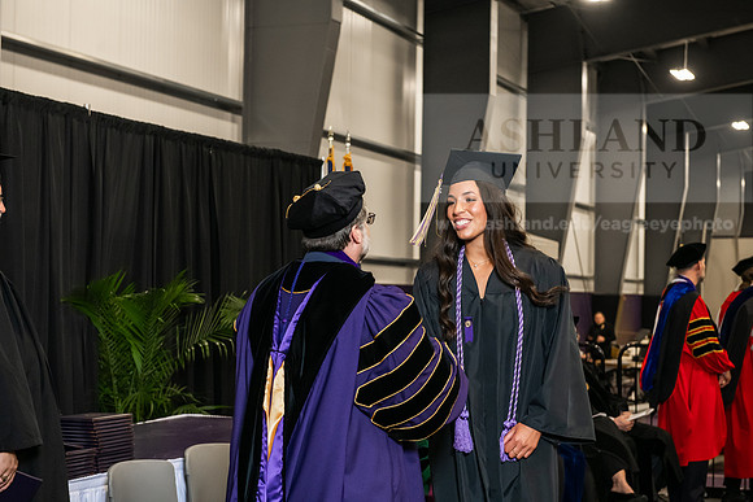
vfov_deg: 21.9
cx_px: 376
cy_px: 251
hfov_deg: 32.4
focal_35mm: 62
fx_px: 1297
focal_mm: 62
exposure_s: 1/200
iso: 2500
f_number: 5
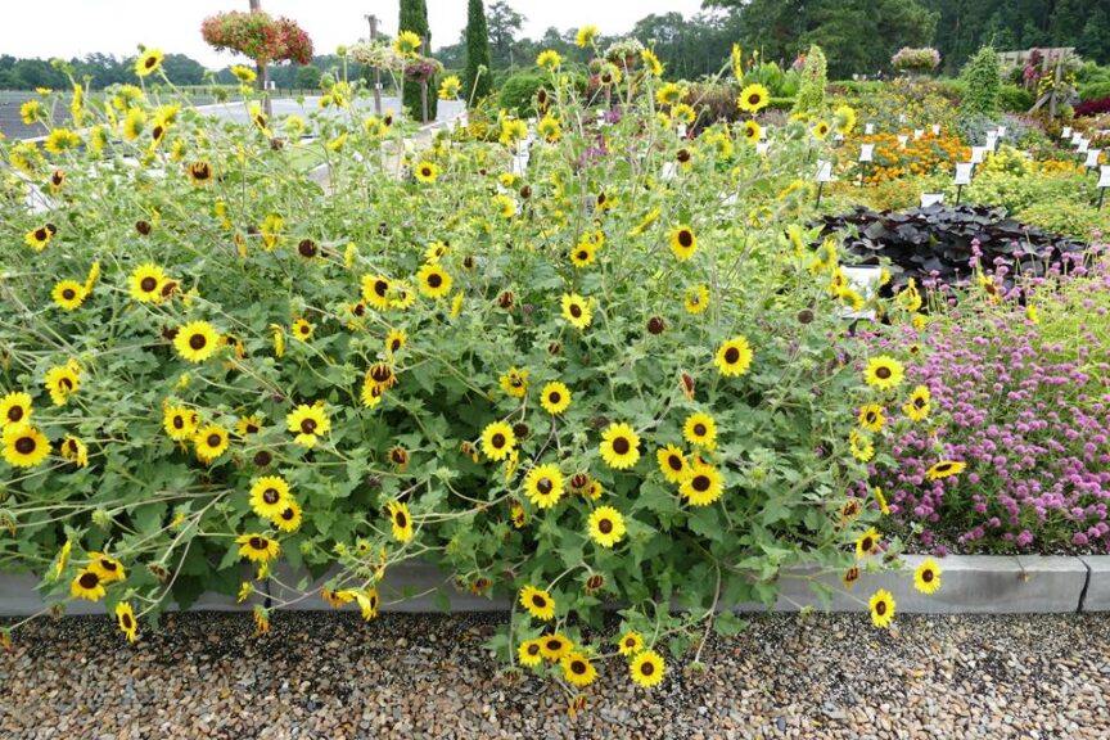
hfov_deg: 71.5
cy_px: 370
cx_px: 555
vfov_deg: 51.3
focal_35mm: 25
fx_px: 771
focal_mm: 9.12
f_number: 2.8
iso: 125
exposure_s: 1/800
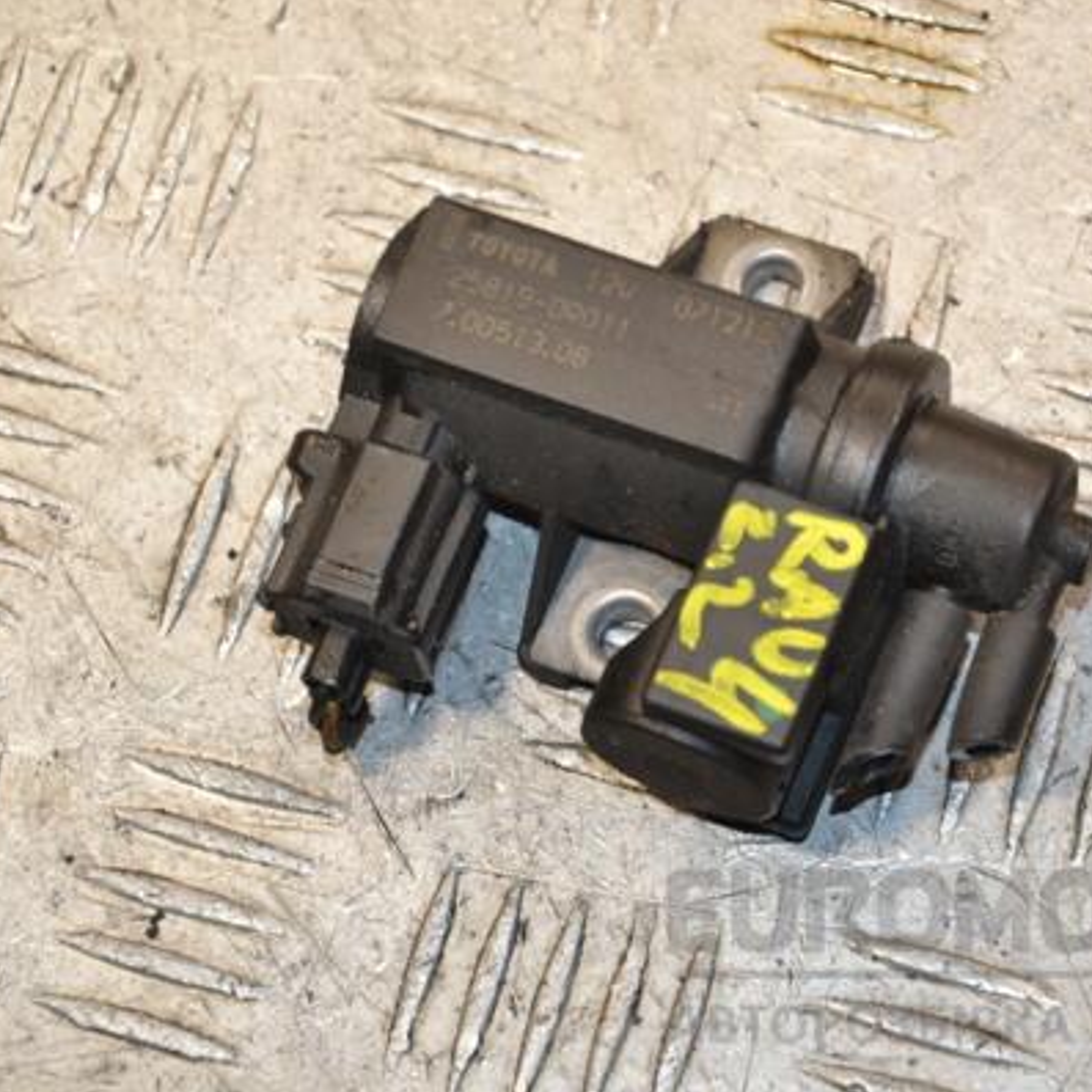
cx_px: 616
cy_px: 545
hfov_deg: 12.1
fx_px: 5162
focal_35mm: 145
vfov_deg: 12.1
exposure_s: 1/200
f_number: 5.6
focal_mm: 75
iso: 800
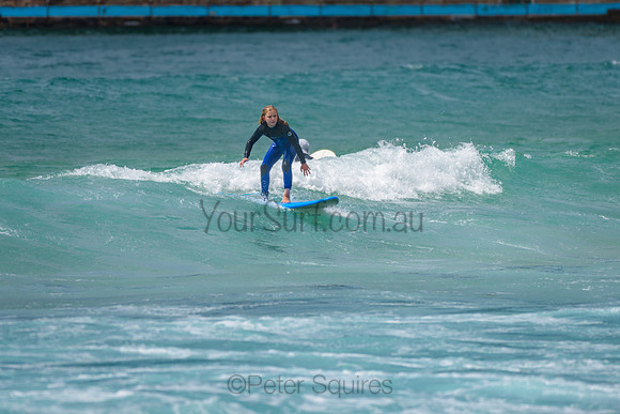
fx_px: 10558
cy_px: 161
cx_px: 262
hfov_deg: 3.4
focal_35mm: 613
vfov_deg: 2.2
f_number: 5.6
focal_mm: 500
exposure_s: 1/2000
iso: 125
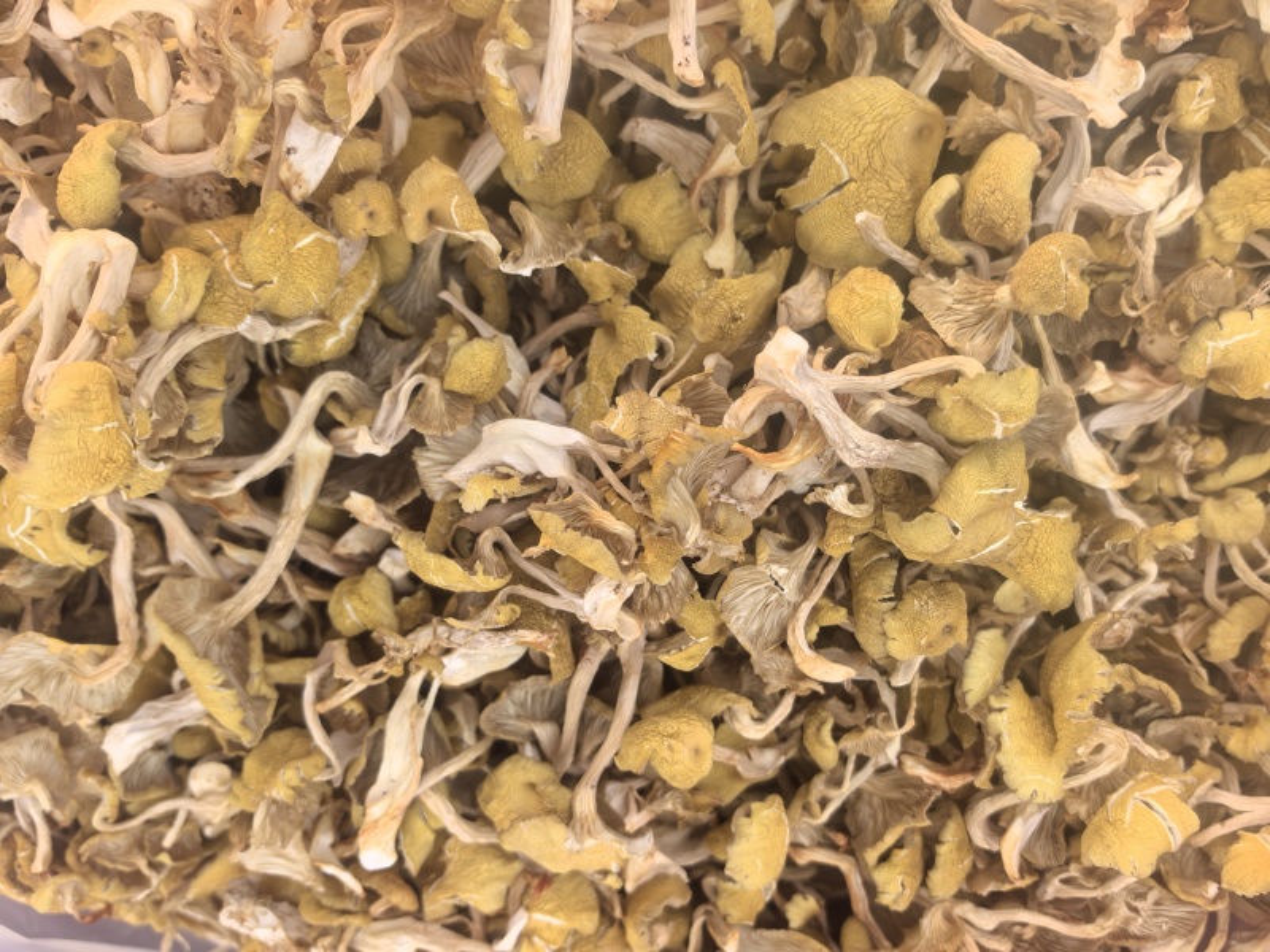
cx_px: 635
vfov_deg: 51.4
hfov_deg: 65.3
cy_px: 476
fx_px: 991
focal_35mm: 27
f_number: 2
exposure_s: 1/914
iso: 3200
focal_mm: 6.98
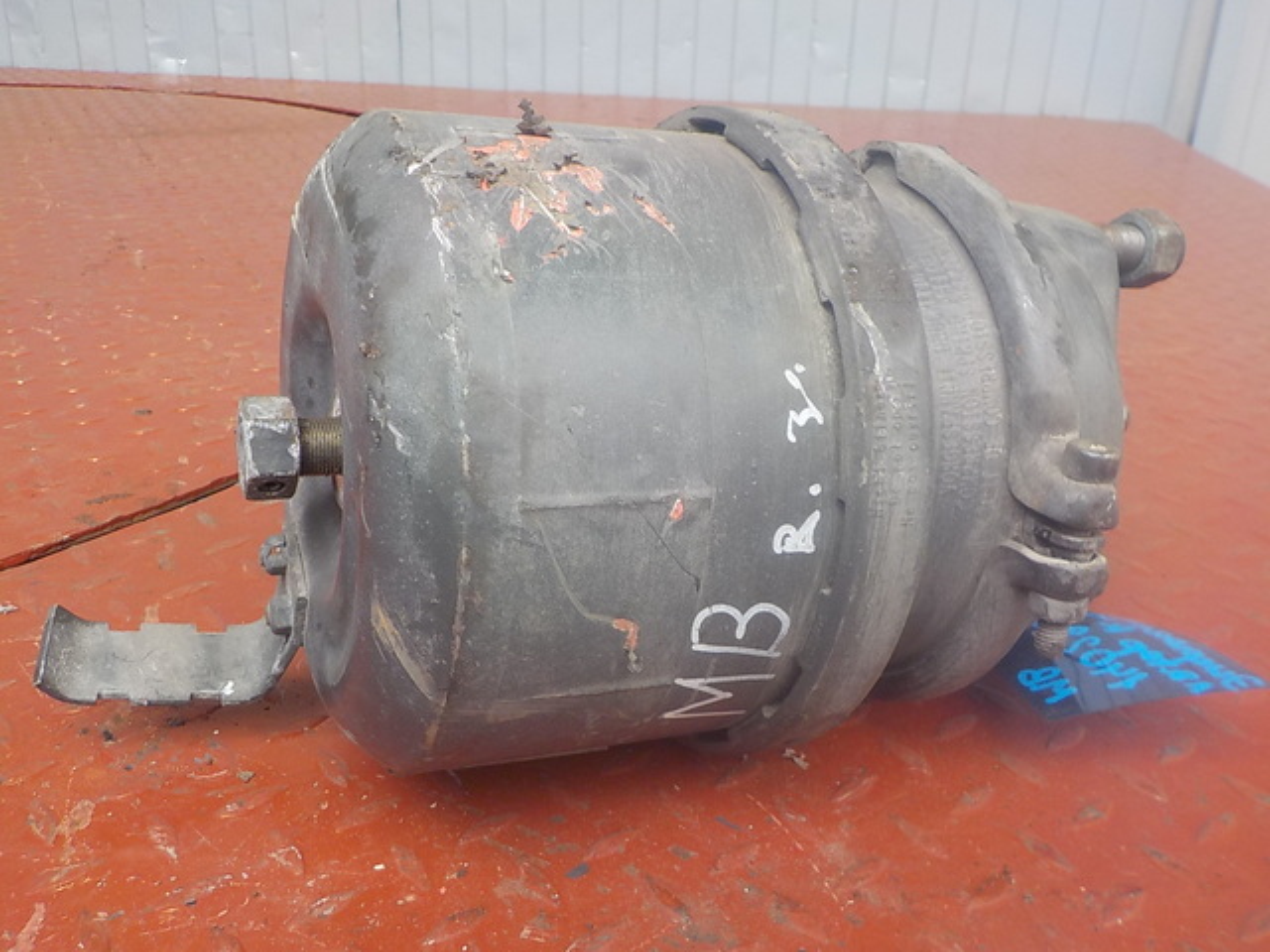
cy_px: 476
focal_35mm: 30
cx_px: 635
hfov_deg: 60.0
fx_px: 1101
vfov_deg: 46.8
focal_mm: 4.1
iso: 140
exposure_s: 1/30
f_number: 3.3
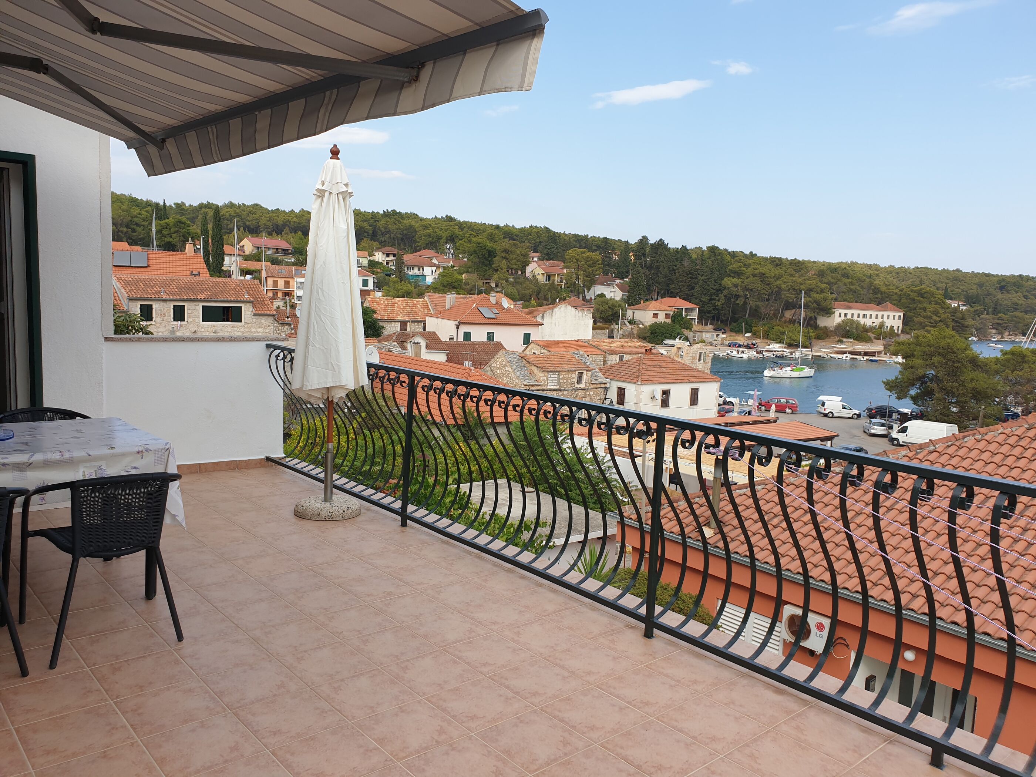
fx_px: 778
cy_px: 388
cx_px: 518
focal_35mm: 26
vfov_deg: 53.1
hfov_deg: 67.3
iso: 50
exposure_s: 1/742
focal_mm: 4.3
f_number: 2.4
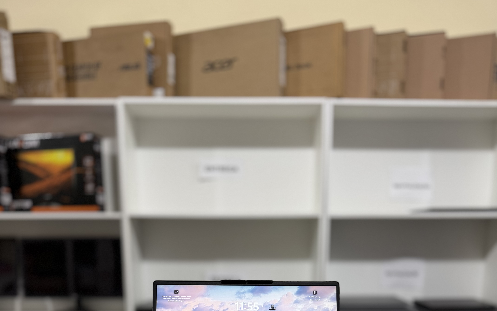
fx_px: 461
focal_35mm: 34
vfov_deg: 33.2
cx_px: 249
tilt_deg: -11.7
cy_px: 330
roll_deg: +0.3
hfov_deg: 56.7
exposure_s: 1/120
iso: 160
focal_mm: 6.76
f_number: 1.78
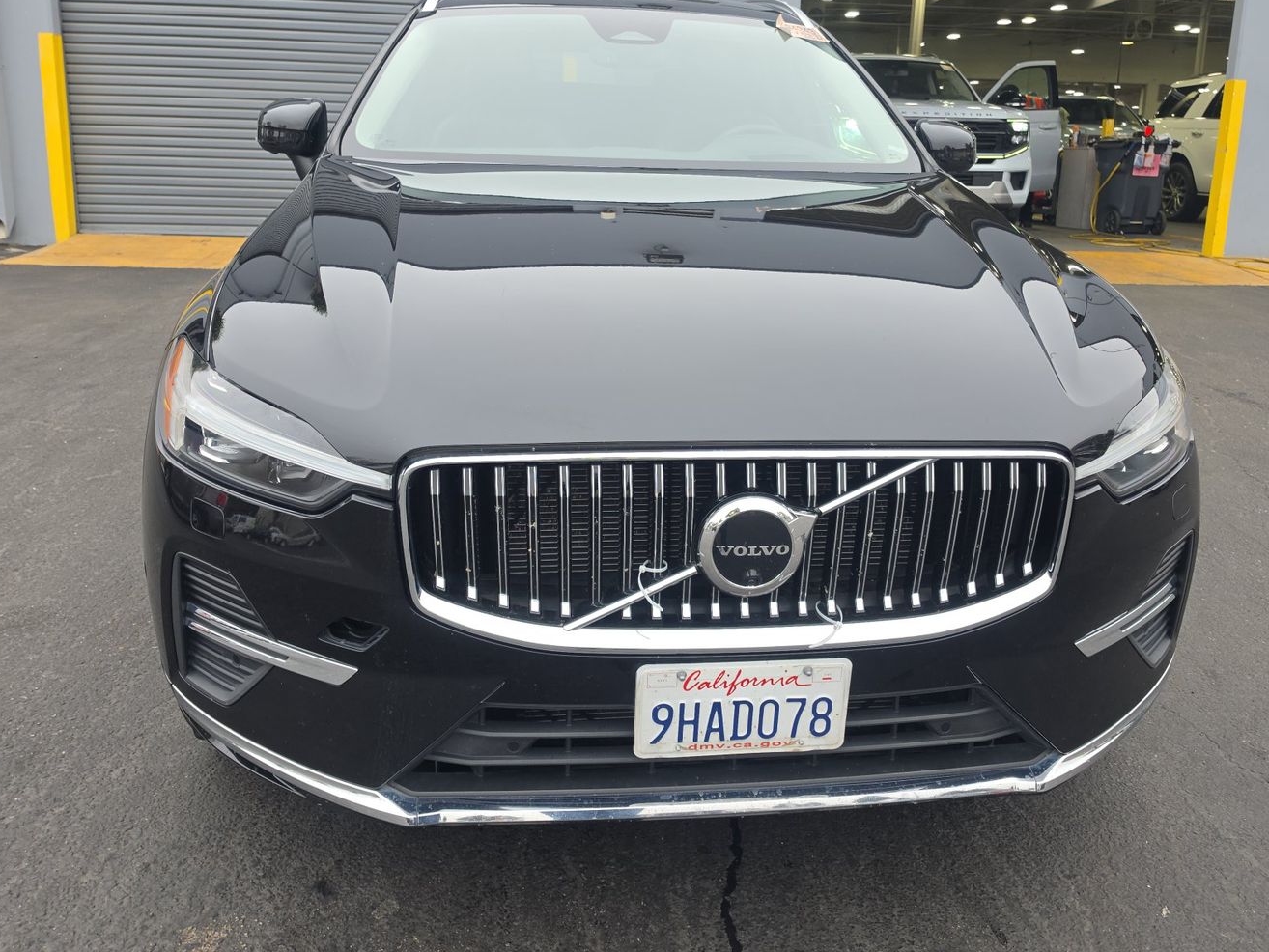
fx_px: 1027
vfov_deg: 49.6
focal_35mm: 28
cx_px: 682
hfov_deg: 63.4
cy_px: 405
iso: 15
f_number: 1.4
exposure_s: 1/119
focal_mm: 6.5
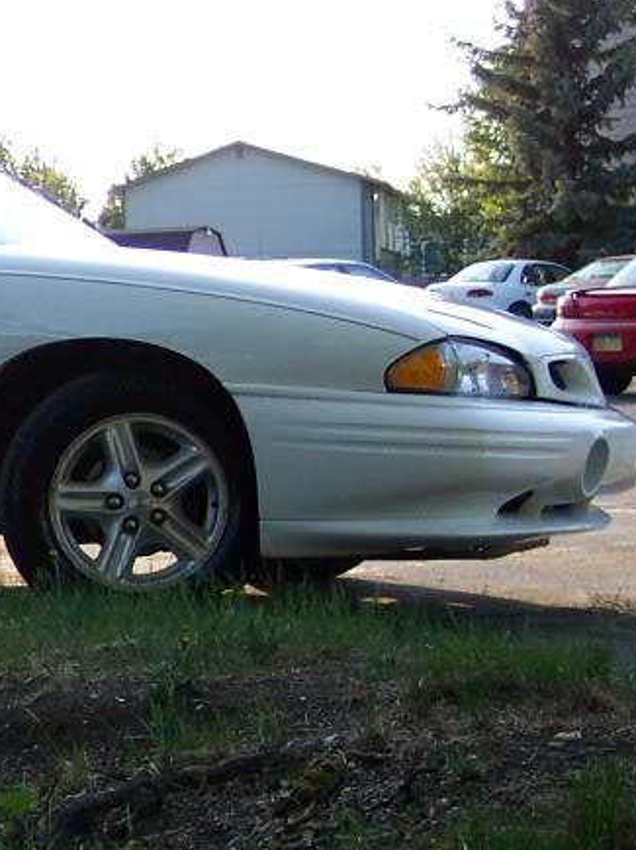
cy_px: 411
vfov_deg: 21.5
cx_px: -284
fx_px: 2231
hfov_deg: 15.2
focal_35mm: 91
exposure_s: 1/500
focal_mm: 8
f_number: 2.8
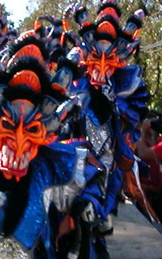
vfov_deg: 13.6
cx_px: 72
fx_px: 1086
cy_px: 176
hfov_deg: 8.5
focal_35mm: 154
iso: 100
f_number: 4.5
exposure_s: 1/256
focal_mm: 5.6
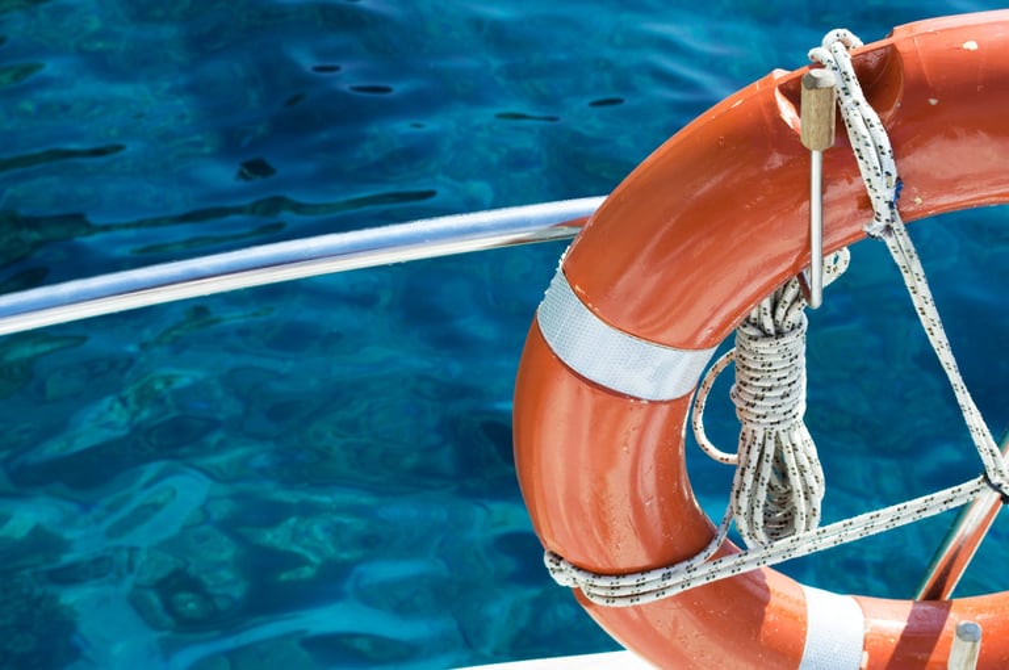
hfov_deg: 31.9
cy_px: 335
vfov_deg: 21.5
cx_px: 504
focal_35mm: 63
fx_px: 1763
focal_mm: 42
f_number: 10
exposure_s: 1/400
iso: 250
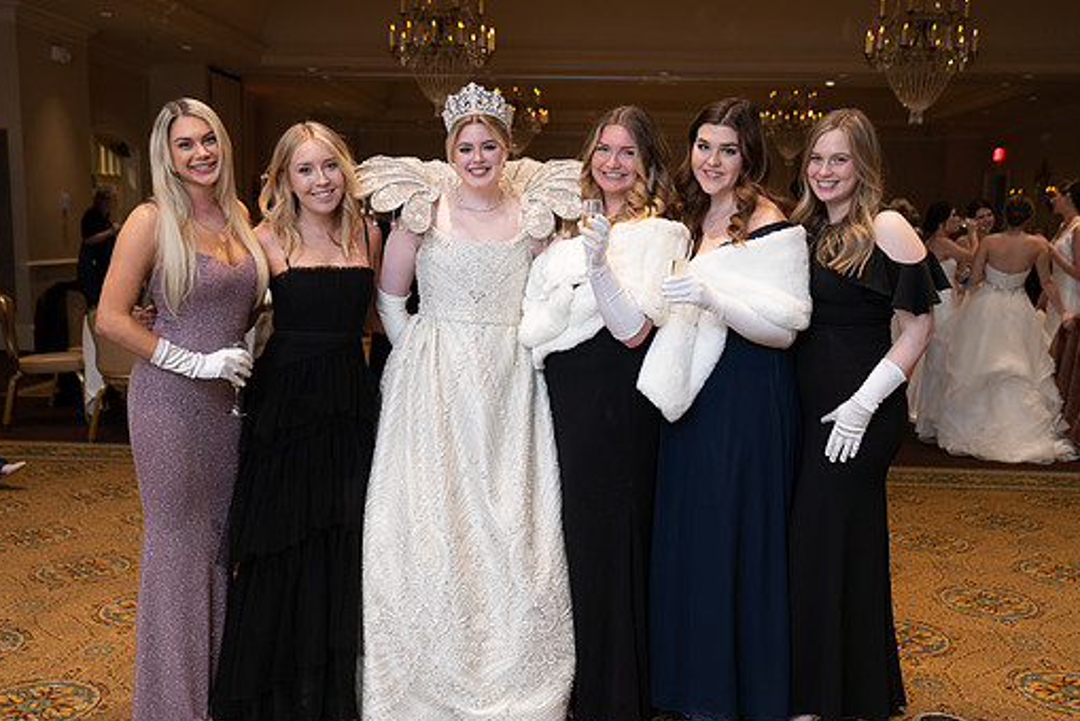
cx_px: 552
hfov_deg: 47.4
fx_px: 1231
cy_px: 393
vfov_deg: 32.7
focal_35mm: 41
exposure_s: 1/50
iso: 800
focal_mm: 36
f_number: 3.5
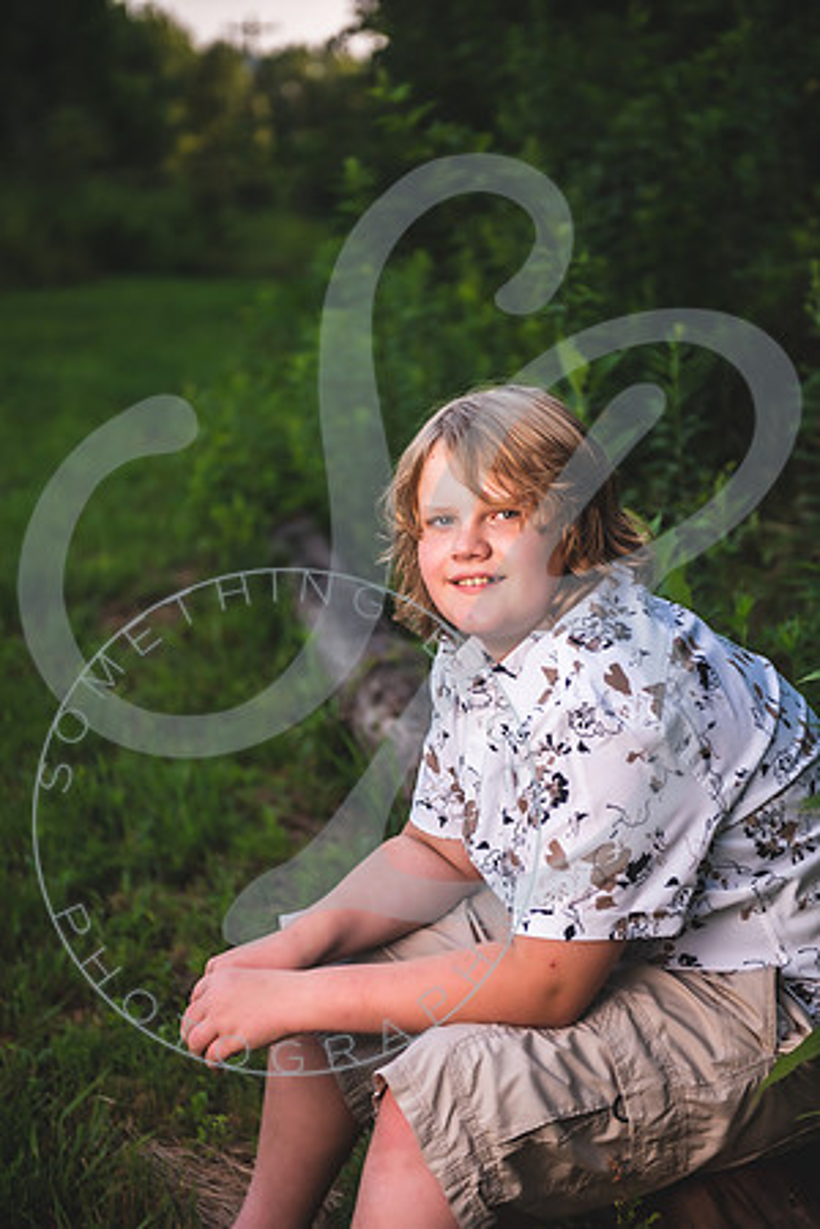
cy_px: 614
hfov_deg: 19.5
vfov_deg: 28.8
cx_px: 410
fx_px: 2391
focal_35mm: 70
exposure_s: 1/400
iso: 160
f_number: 2.8
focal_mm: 70
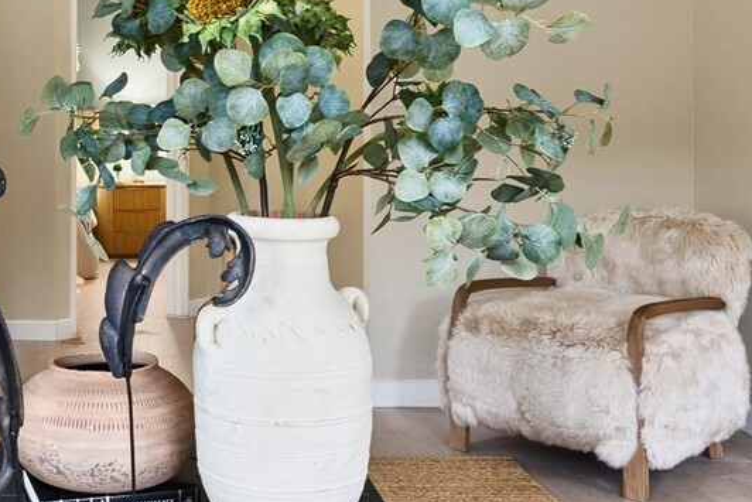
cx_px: 144
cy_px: 86
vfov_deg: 25.9
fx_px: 1066
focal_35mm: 51
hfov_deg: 37.4
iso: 100
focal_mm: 16
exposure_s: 1/8
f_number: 11
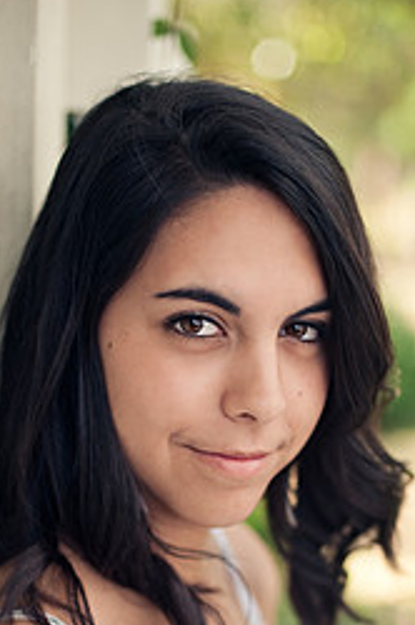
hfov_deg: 15.1
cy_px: 528
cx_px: 219
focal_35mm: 90
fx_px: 1560
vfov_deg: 22.3
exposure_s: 1/250
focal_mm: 50
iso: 200
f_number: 2
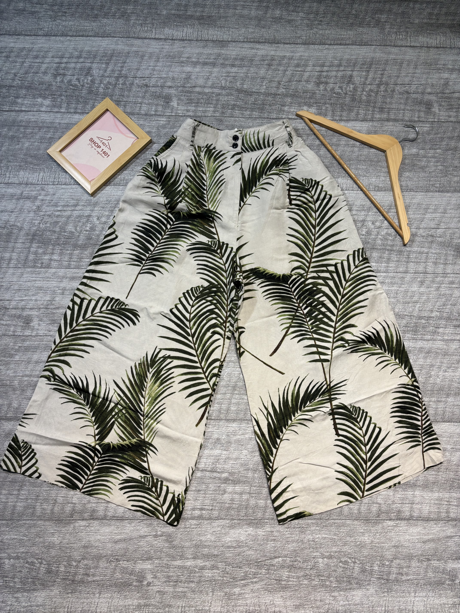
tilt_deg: -78.6
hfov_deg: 53.1
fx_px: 461
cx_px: 230
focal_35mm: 26
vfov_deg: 67.3
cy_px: 306
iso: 80
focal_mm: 5.96
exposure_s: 1/121
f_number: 1.6
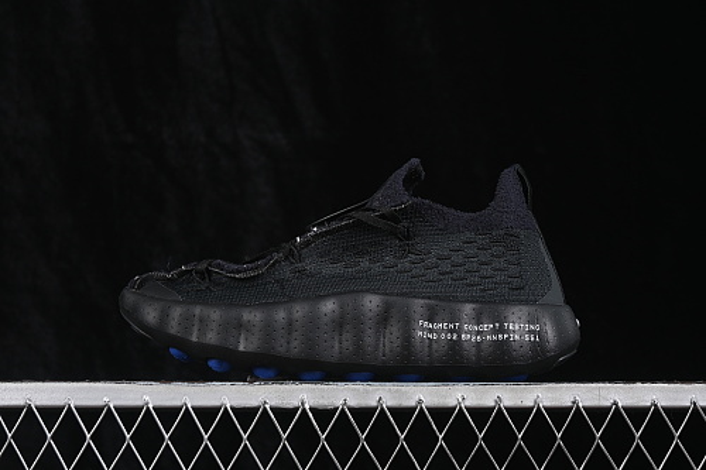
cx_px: 353
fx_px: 1470
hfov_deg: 27.0
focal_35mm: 75
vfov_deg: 18.2
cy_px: 235
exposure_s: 1/60
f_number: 6.3
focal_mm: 50
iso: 160
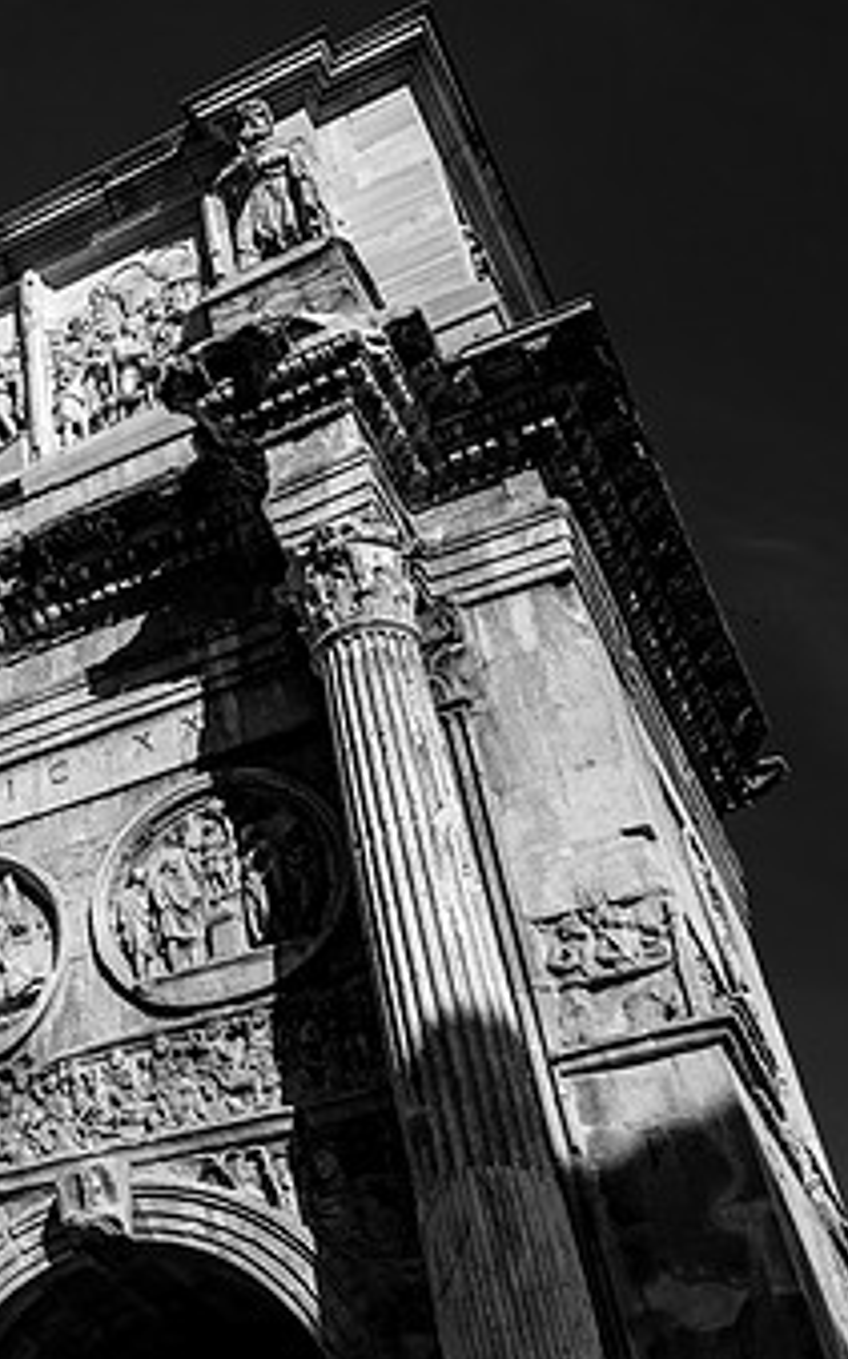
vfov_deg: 44.4
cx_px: -289
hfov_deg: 24.5
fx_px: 1665
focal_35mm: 45
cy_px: 696
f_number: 8
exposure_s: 1/200
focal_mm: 16.6
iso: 160
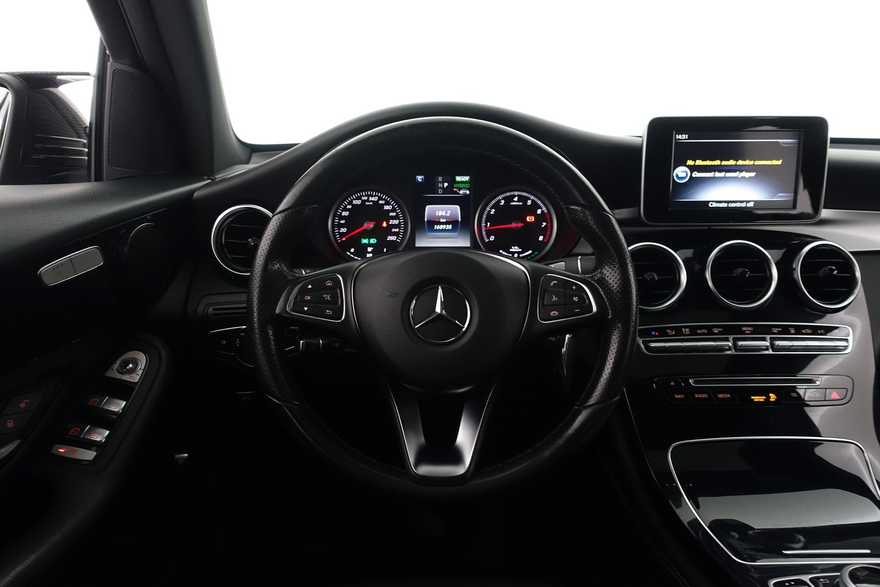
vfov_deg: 53.1
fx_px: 587
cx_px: 440
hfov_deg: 73.7
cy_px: 294
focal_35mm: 24
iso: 1000
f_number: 2.5
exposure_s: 1/30
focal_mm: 8.8
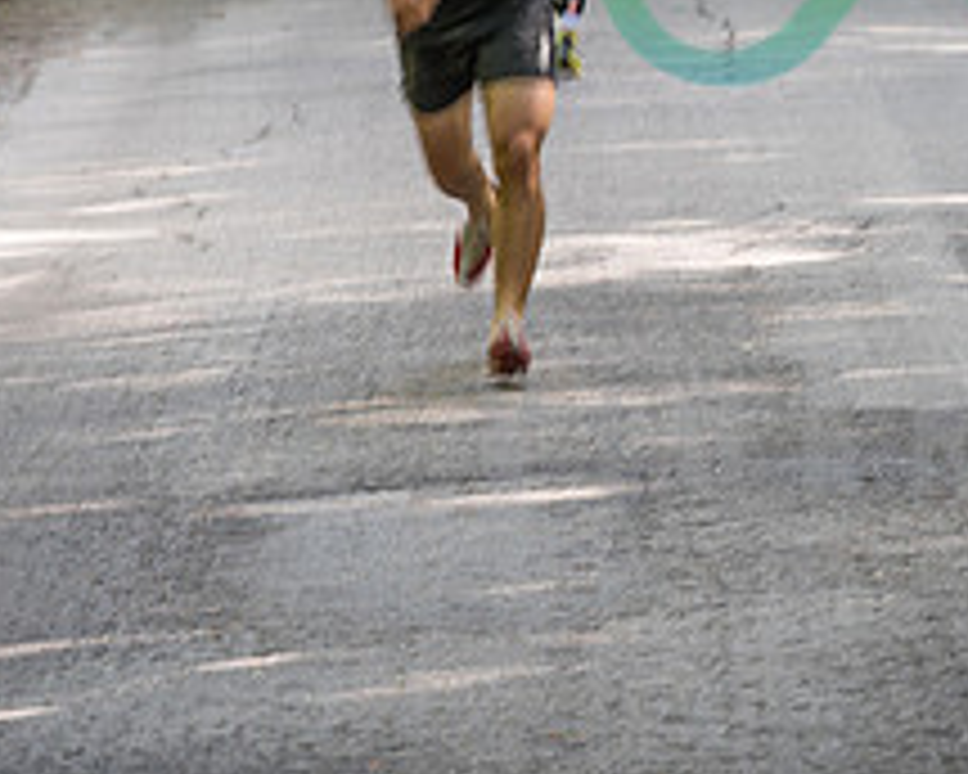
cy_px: 2
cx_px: 1542
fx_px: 13207
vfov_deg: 3.4
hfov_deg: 4.2
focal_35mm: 461
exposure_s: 1/50
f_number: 5.6
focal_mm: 145
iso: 200
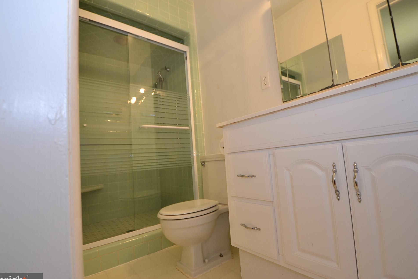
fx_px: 186
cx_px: 217
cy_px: 140
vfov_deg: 73.7
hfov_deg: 96.7
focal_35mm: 16
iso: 500
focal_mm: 10
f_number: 3.5
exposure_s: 1/60
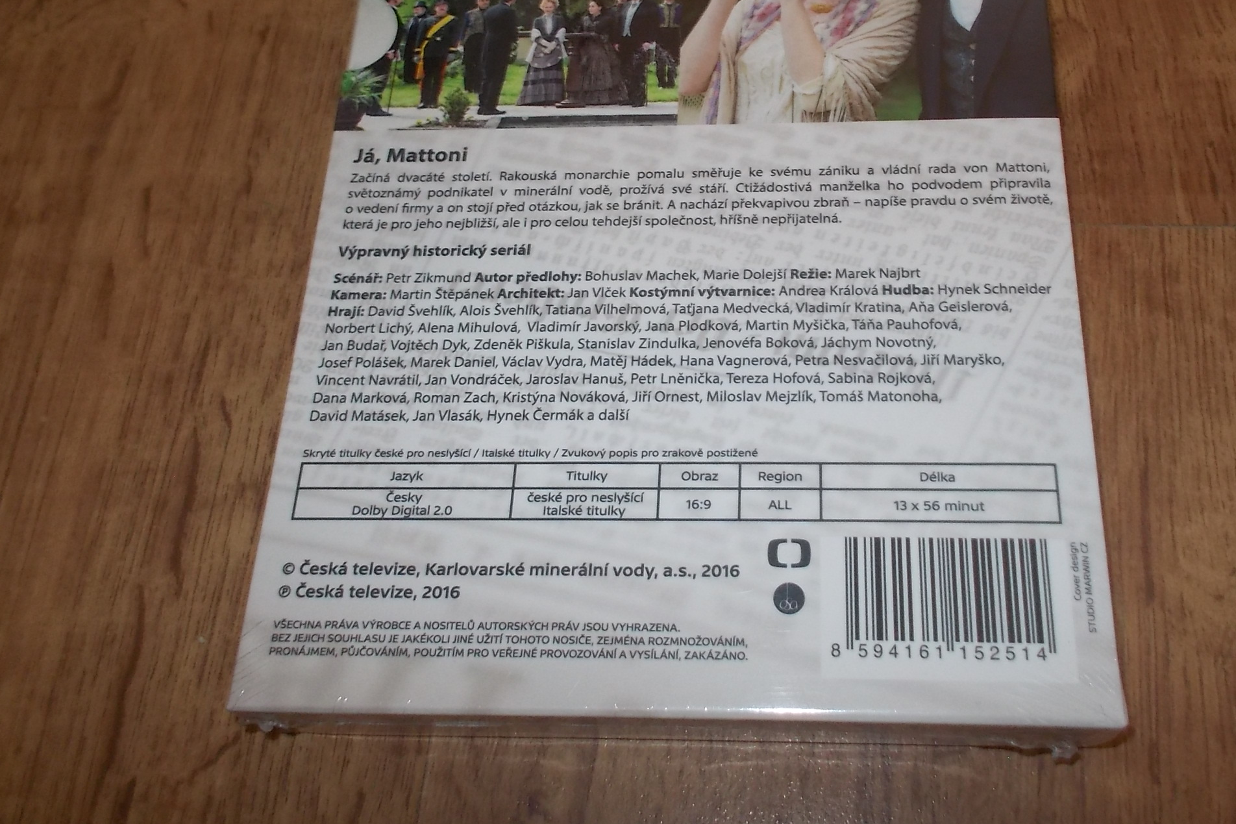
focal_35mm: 36
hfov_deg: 52.9
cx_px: 711
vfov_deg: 36.6
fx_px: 1236
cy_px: 291
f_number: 3.3
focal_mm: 4.1
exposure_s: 1/30
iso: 200
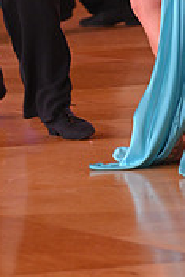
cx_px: 94
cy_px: -160
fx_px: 4708
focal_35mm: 612
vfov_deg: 3.4
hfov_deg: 2.3
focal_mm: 185
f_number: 5
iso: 2500
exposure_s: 1/200
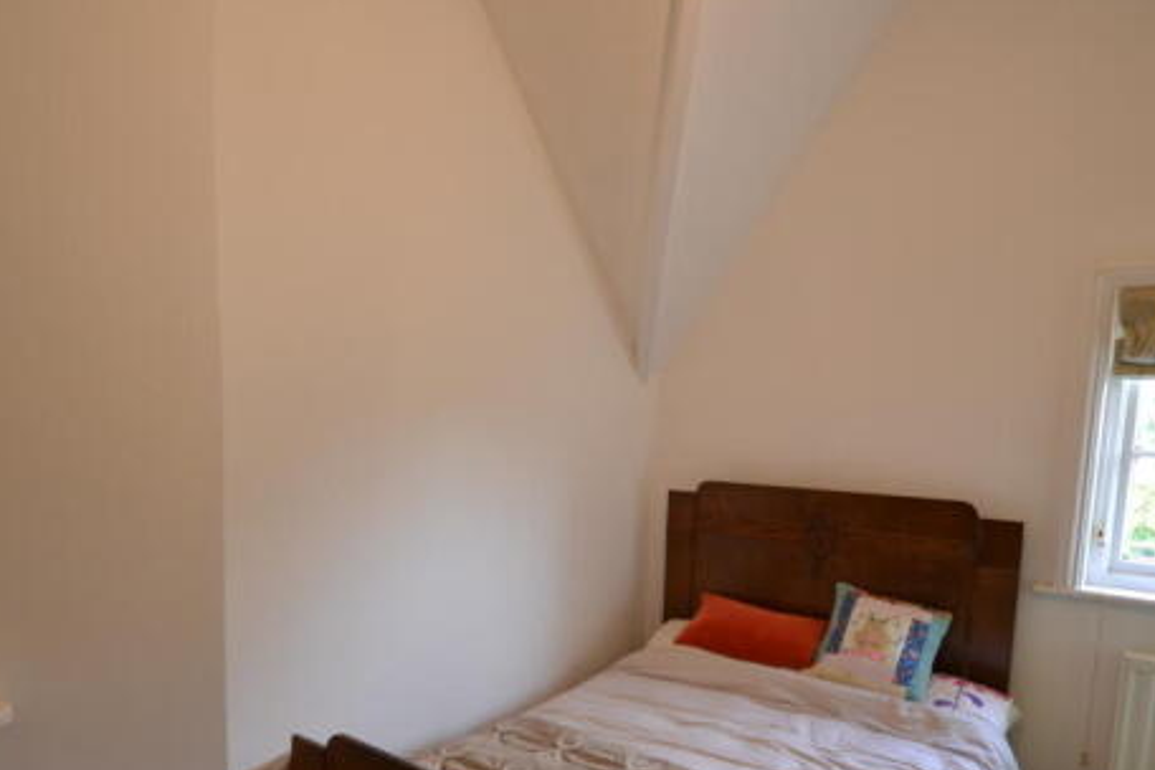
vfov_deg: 52.8
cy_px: 505
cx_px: 485
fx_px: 761
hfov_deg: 73.9
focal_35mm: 24
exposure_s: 1/60
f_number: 3.5
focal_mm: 11
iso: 720
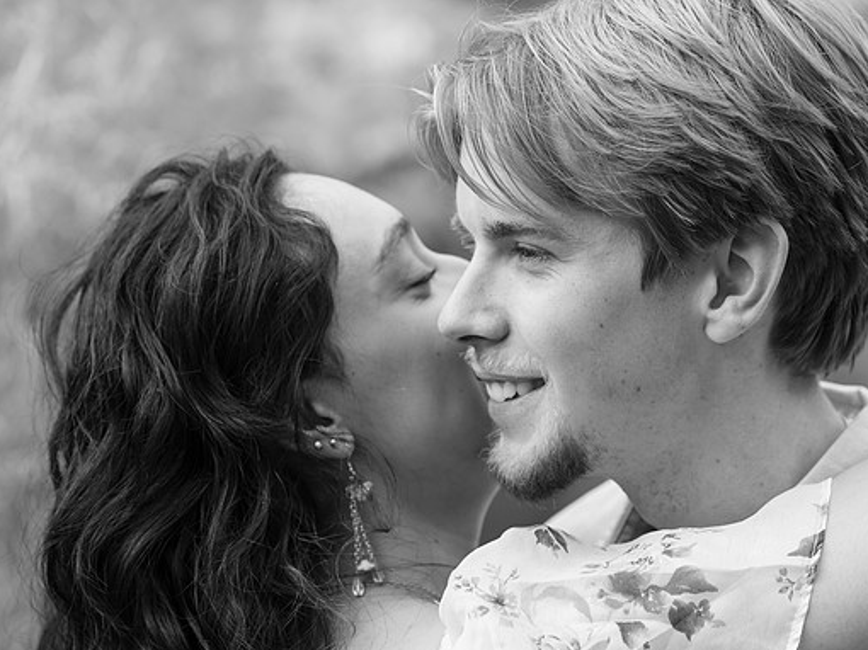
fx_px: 2331
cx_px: 443
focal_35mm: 93
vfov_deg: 15.9
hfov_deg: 21.1
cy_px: 324
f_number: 4.5
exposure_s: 1/250
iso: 800
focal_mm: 85
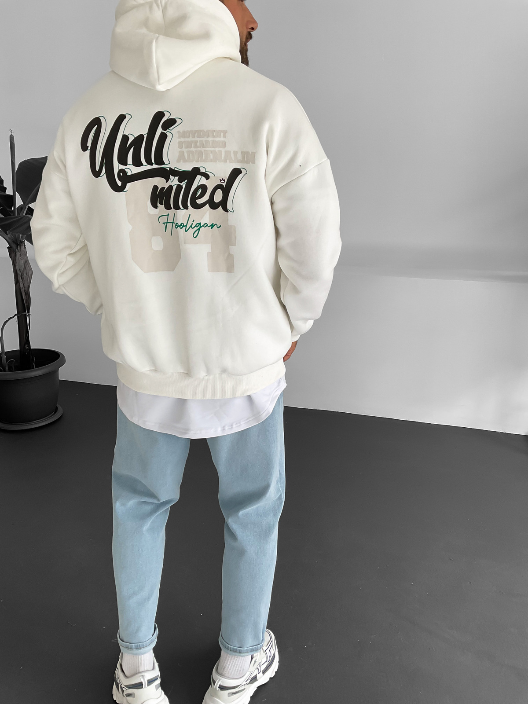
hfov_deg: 48.2
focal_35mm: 29
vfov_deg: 61.7
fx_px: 590
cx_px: 264
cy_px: 352
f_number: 1.8
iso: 20
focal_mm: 3
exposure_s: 1/120
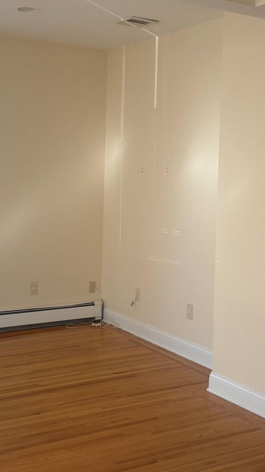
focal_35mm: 52
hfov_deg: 23.0
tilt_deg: -2.3
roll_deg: -2.0
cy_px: 205
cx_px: 140
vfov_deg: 39.8
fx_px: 650
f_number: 1.78
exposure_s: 1/120
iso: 160
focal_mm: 6.76
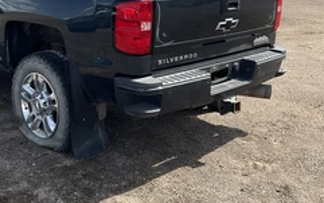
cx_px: 98
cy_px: 43
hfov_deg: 38.9
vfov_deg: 25.0
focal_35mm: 51
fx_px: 451
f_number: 1.8
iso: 25
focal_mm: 3
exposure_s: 1/1311
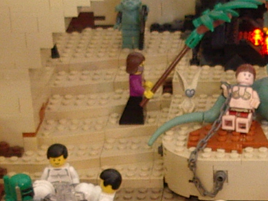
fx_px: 1207
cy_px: 267
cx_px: 249
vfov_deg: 9.3
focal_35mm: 156
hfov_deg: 12.6
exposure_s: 1/13
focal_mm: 5.8
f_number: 2.6
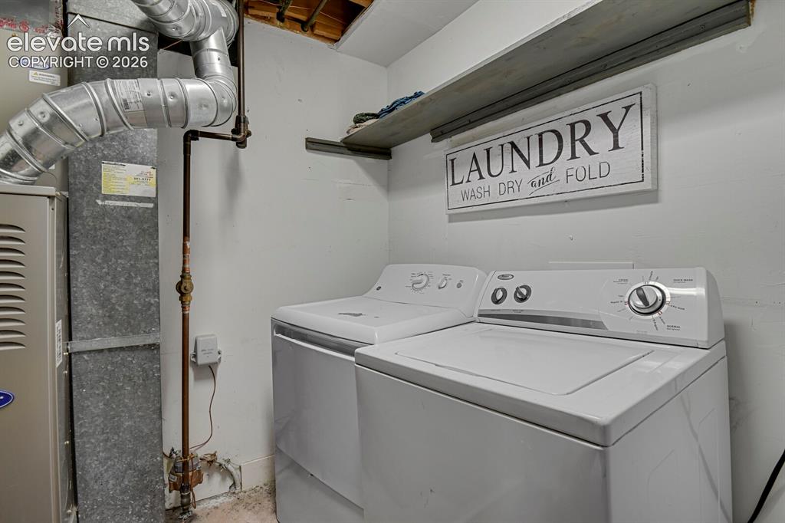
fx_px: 371
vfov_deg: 70.4
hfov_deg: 93.3
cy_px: 262
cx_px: 392
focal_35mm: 17
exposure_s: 1/20
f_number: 8
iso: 7200
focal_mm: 17
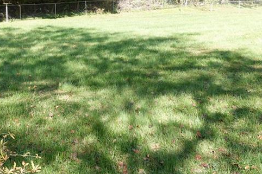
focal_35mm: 51
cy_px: -2
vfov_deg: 25.1
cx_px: 36
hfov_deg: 36.9
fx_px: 371
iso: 125
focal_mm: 9.4
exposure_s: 1/200
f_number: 4
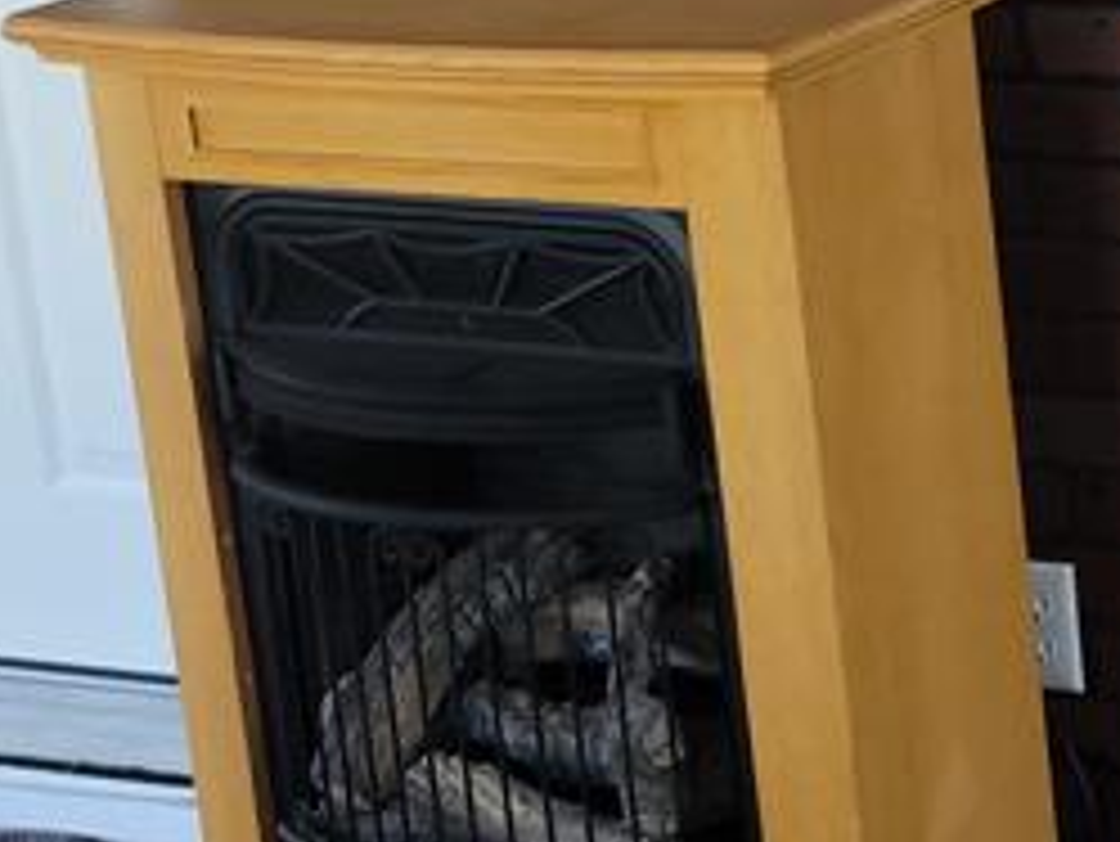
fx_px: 3464
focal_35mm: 107
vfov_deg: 13.4
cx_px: 1979
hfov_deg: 15.8
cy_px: -234
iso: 50
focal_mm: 5.4
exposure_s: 1/60
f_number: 1.8
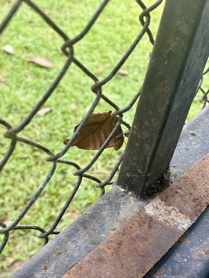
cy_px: 139
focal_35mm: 52
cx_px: 104
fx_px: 419
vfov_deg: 36.8
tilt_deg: -36.9
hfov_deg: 28.0
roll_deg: -12.0
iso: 50
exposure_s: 1/109
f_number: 1.6
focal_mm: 5.96
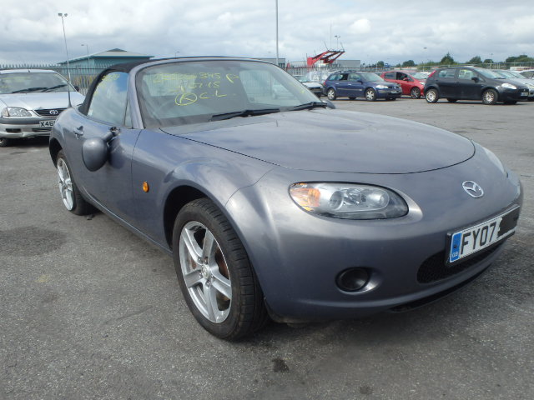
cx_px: 267
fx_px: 432
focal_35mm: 28
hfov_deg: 63.4
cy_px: 200
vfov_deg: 49.7
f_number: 3.9
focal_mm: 5
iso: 125
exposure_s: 1/640
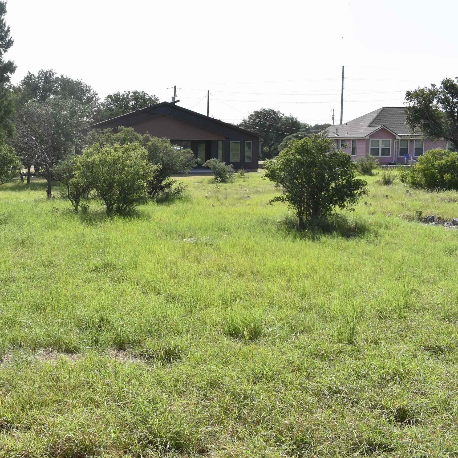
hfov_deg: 39.0
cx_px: 77
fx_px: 614
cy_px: 211
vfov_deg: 40.9
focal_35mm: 41
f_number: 9.5
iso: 200
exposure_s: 1/350
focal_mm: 18
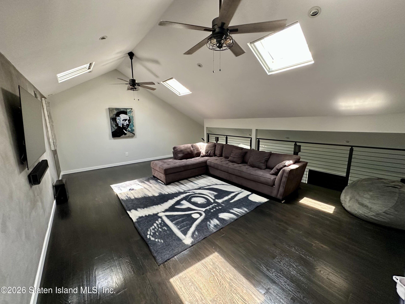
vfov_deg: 85.7
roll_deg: +1.4
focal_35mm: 14
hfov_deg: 102.1
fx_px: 164
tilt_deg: -10.7
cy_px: 152
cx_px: 202
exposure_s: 1/85
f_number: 2.2
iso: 320
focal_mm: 2.22
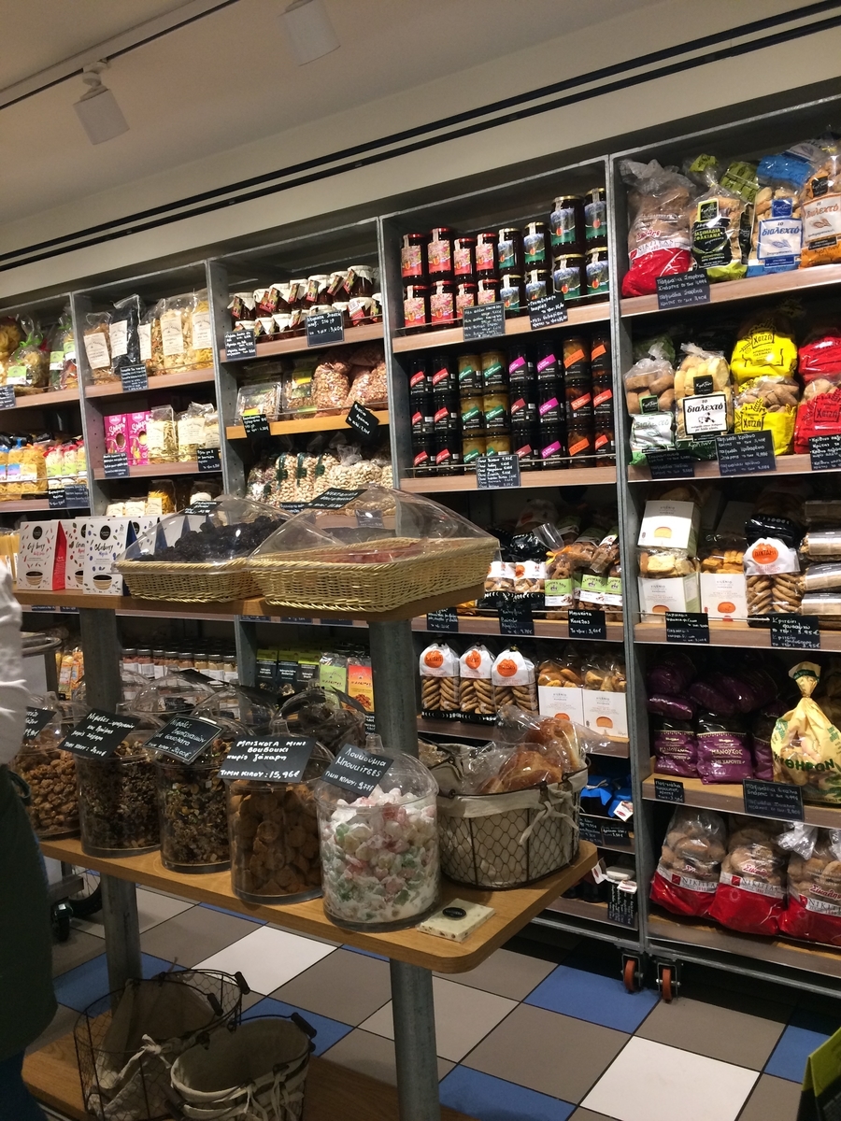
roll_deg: +3.7
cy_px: 560
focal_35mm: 29
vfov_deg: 61.7
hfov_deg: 48.2
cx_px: 420
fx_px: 939
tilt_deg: -6.5
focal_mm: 4.15
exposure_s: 1/33
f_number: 2.2
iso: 80
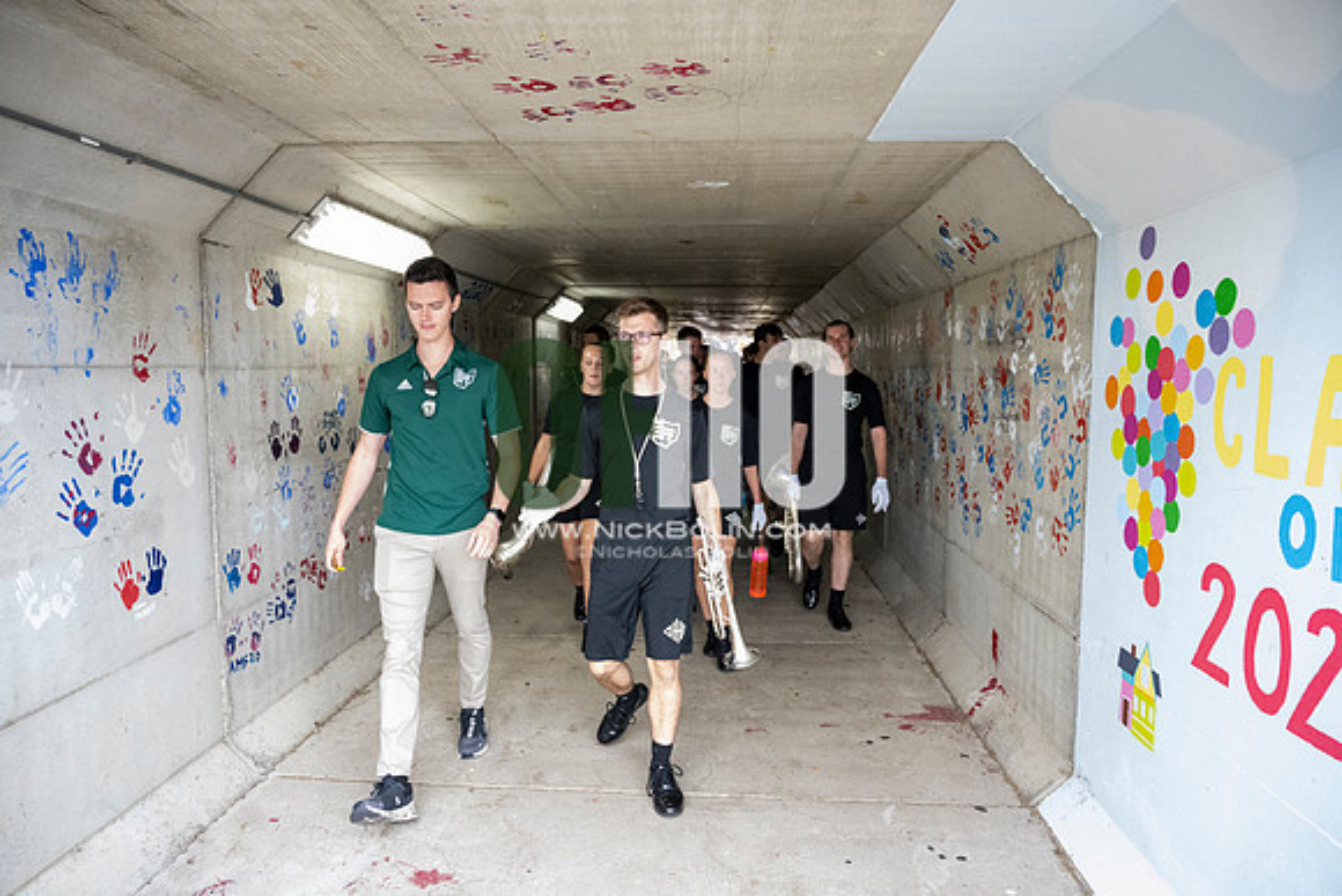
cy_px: 448
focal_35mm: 24
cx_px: 671
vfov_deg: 53.2
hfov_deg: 73.7
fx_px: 895
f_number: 4
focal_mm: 24
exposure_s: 1/800
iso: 6400
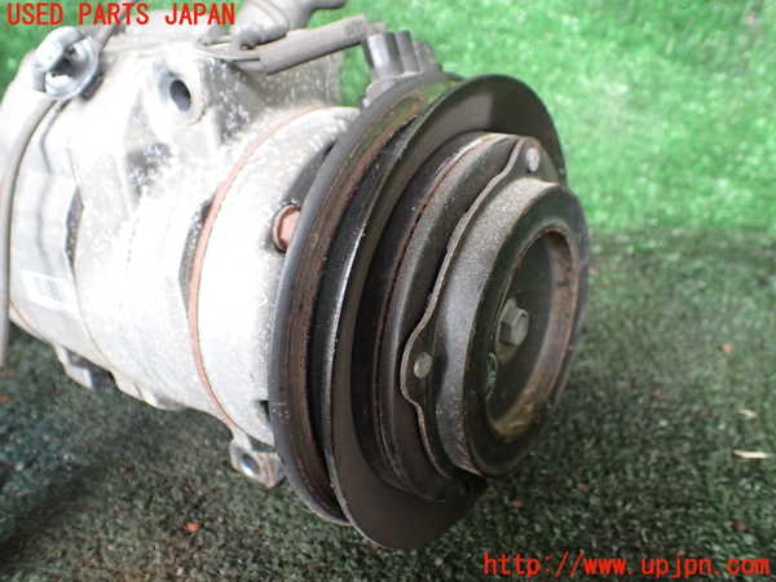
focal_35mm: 30
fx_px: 673
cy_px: 291
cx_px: 388
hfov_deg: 60.0
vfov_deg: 46.8
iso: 800
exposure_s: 1/125
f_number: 2.3
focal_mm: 5.4
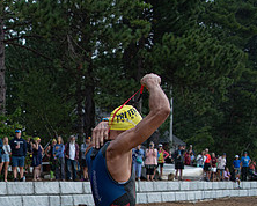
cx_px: -43
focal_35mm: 71
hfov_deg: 24.5
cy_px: 218
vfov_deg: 20.7
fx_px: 541
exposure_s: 1/640
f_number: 3.5
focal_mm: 29
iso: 320
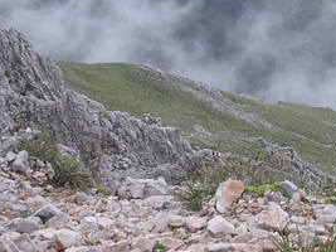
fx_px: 883
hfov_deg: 21.2
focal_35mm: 91
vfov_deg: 16.2
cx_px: 292
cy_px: 111
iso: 100
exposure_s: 1/142
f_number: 5.6
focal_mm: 5.8
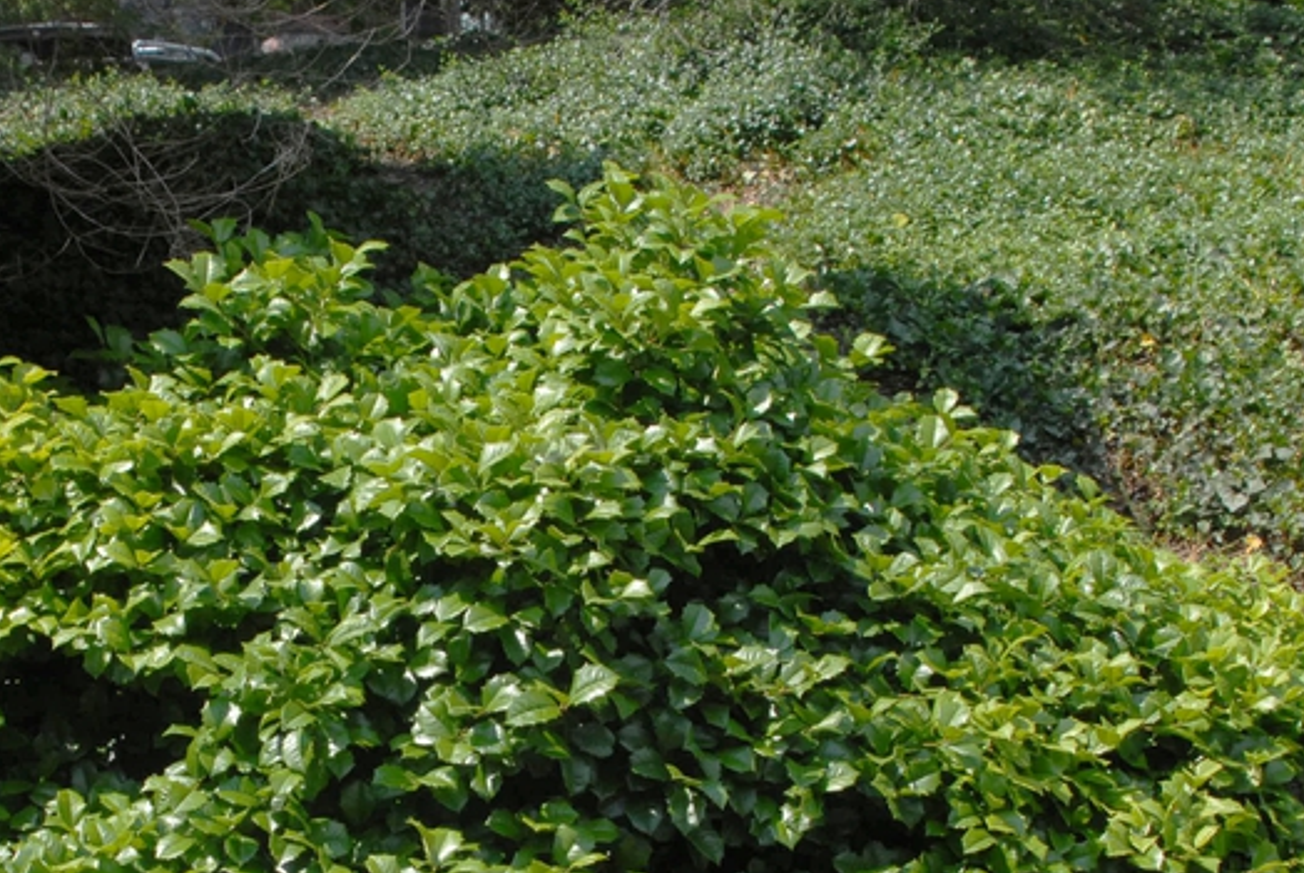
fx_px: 2974
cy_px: 737
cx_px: 366
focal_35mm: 82
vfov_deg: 16.5
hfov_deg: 24.5
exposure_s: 1/320
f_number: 9
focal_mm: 28
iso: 400
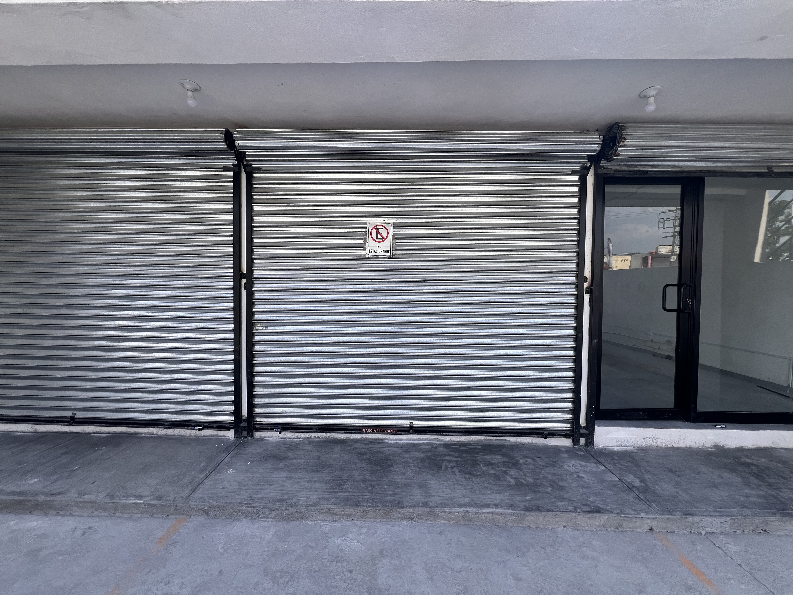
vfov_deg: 89.9
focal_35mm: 13
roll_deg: -0.6
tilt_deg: -0.6
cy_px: 298
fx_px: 298
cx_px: 396
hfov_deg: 106.2
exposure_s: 1/576
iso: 32
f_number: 1.8
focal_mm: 1.57
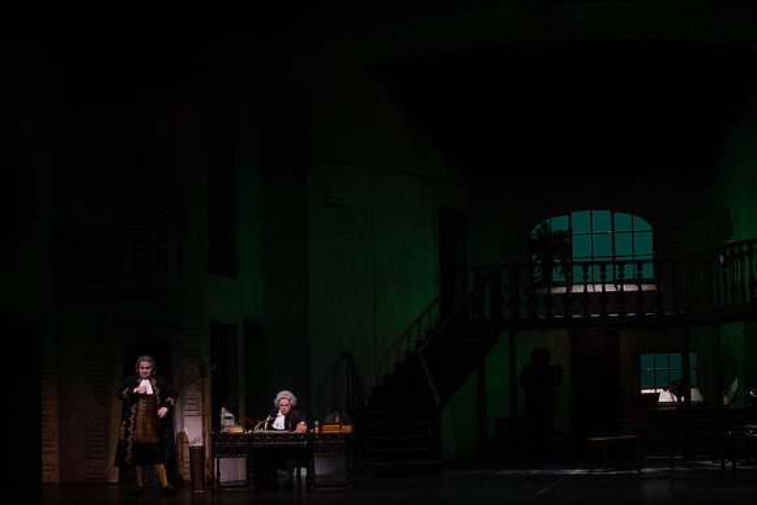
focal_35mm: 70
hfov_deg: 28.8
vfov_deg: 19.5
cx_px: 378
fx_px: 1472
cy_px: 252
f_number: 9
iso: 3200
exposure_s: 1/250
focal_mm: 70
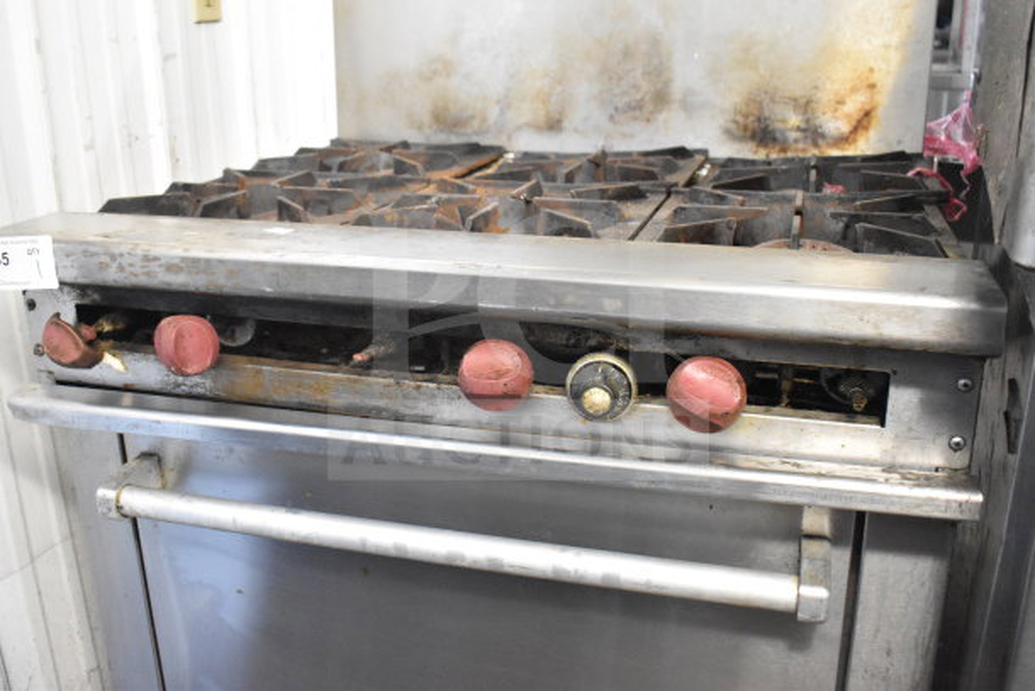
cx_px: 518
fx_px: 992
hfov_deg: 55.1
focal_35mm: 34
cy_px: 346
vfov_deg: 38.4
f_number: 4.5
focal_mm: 23
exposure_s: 1/80
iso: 6400
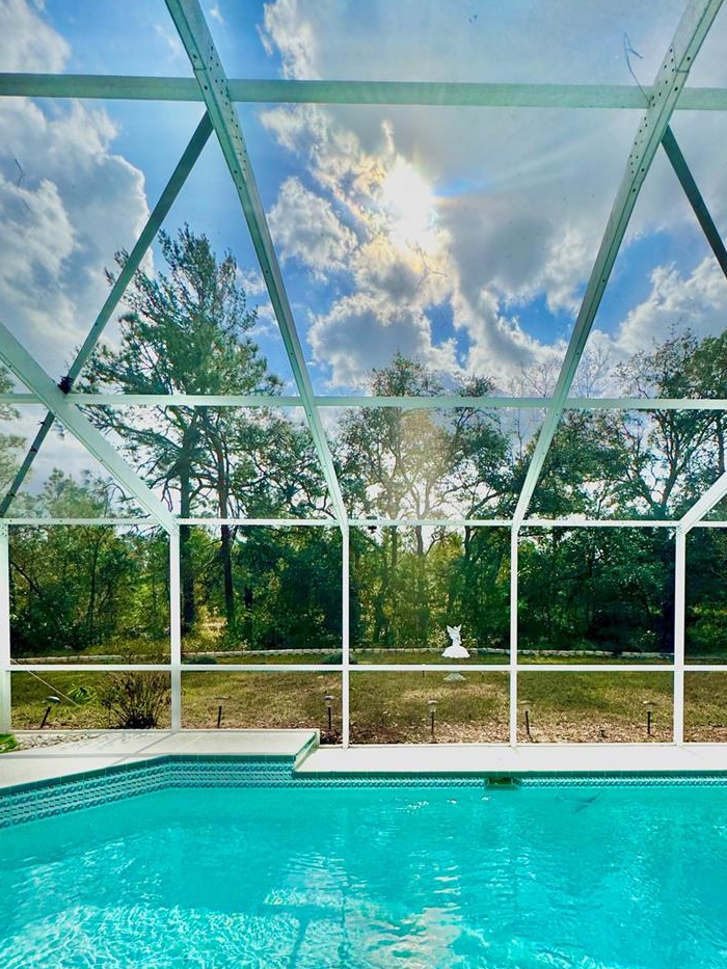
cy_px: 618
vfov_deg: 85.7
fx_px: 504
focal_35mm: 18
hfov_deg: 71.0
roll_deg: -0.1
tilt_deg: -1.7
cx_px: 431
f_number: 2.2
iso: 50
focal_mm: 2.22
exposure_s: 1/2146
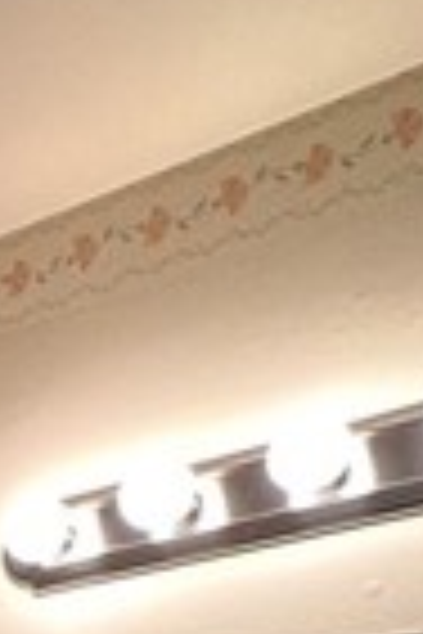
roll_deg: +0.9
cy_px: 940
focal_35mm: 66
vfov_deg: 24.2
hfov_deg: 16.1
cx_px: -414
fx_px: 1163
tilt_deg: +0.5
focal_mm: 2.22
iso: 200
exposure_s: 1/60
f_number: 2.2
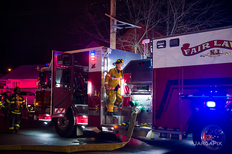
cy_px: 77
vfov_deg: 30.5
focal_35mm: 44
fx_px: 284
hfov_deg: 44.5
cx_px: 116
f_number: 3.2
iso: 1600
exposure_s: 1/125
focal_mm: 44
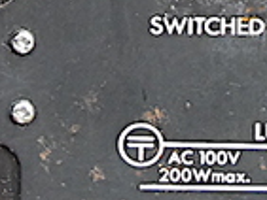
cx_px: -227
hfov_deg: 2.3
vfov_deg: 1.8
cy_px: -34
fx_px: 6523
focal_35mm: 845
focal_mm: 22.3
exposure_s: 1/2.5
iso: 200
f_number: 5.2
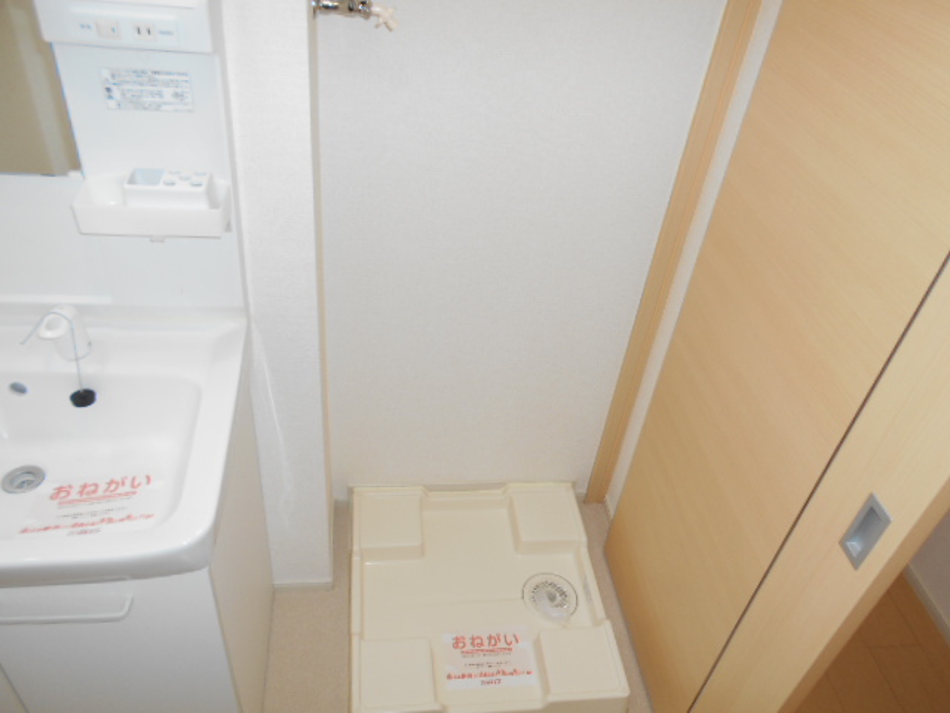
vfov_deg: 53.1
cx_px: 475
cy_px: 356
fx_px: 714
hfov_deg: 67.3
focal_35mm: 26
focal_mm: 4.6
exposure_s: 1/25
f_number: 3.2
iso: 80
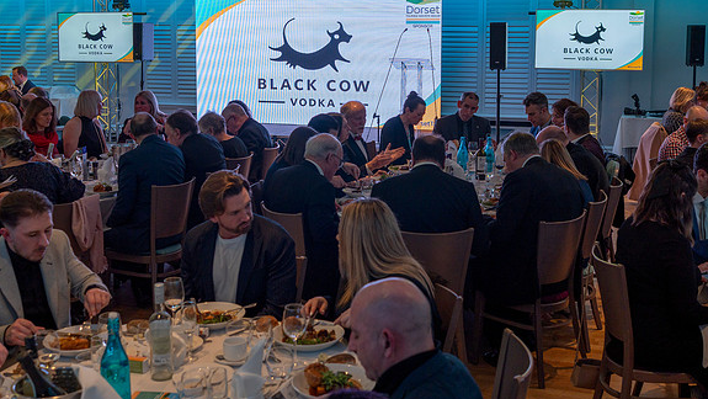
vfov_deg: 25.8
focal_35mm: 46
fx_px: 864
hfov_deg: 44.6
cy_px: 114
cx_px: 348
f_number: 4.5
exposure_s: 1/60
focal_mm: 35
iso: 125
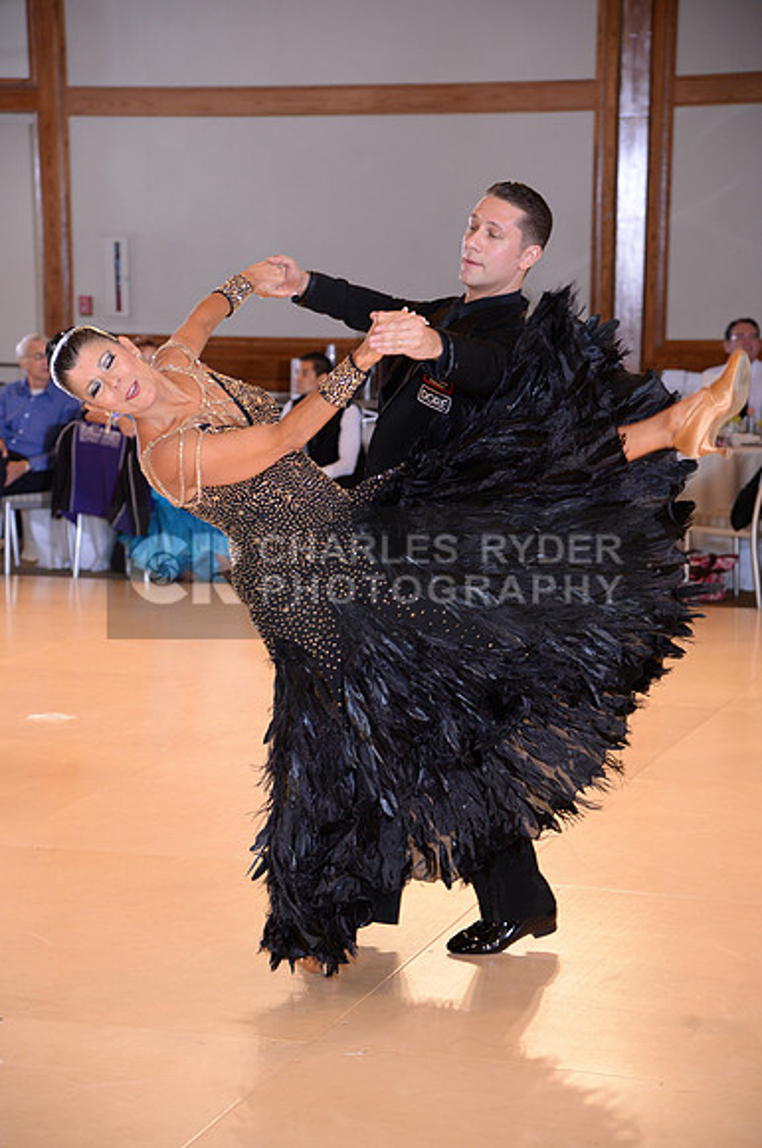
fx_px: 2707
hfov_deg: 16.0
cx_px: 381
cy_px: 574
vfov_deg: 23.9
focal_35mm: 85
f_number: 4.5
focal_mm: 85
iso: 1250
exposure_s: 1/200
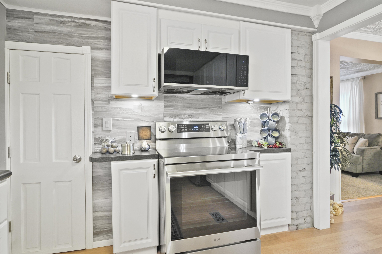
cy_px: 127
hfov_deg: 85.5
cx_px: 191
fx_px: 207
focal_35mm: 20
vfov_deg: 63.1
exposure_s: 1/4
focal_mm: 13
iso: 400
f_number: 5
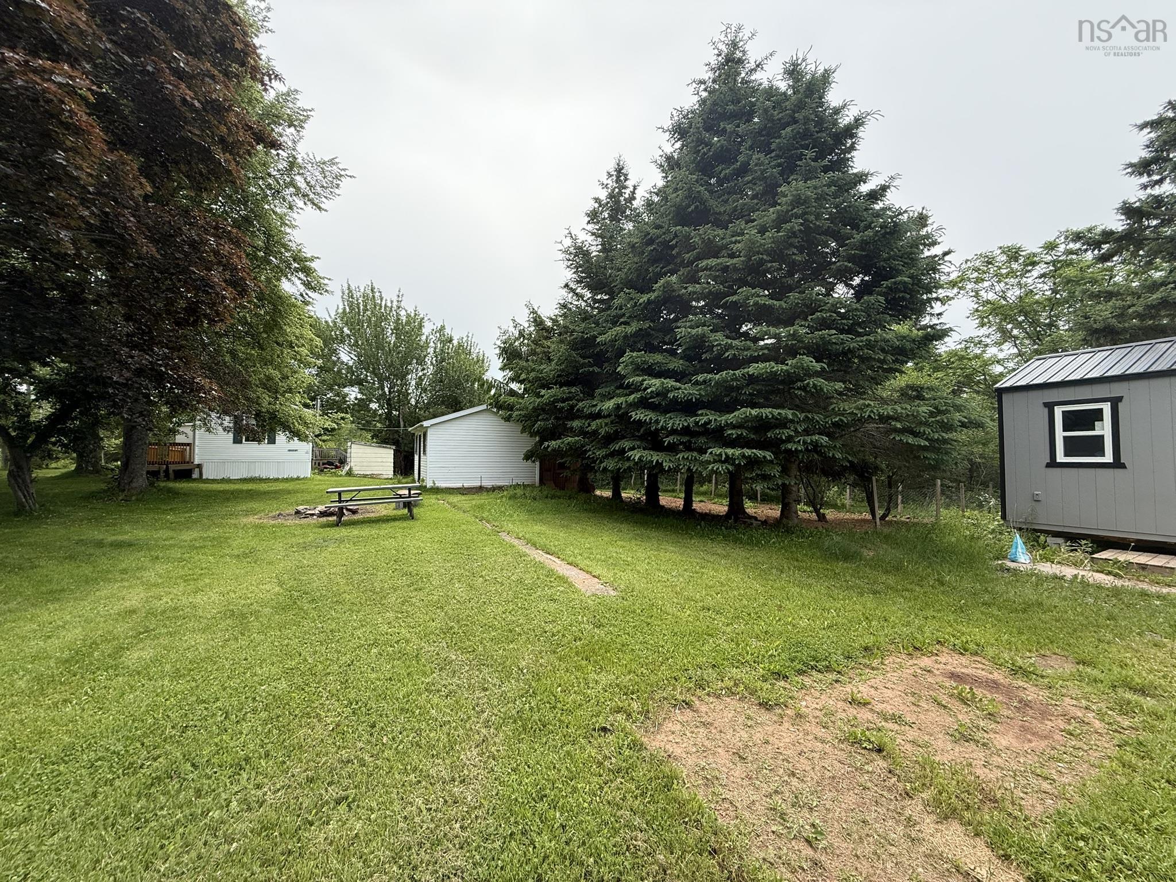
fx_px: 476
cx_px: 588
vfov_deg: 85.7
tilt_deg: +2.4
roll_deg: -0.6
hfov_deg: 102.1
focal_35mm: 14
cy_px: 441
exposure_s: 1/789
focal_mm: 2.22
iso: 64
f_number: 2.2
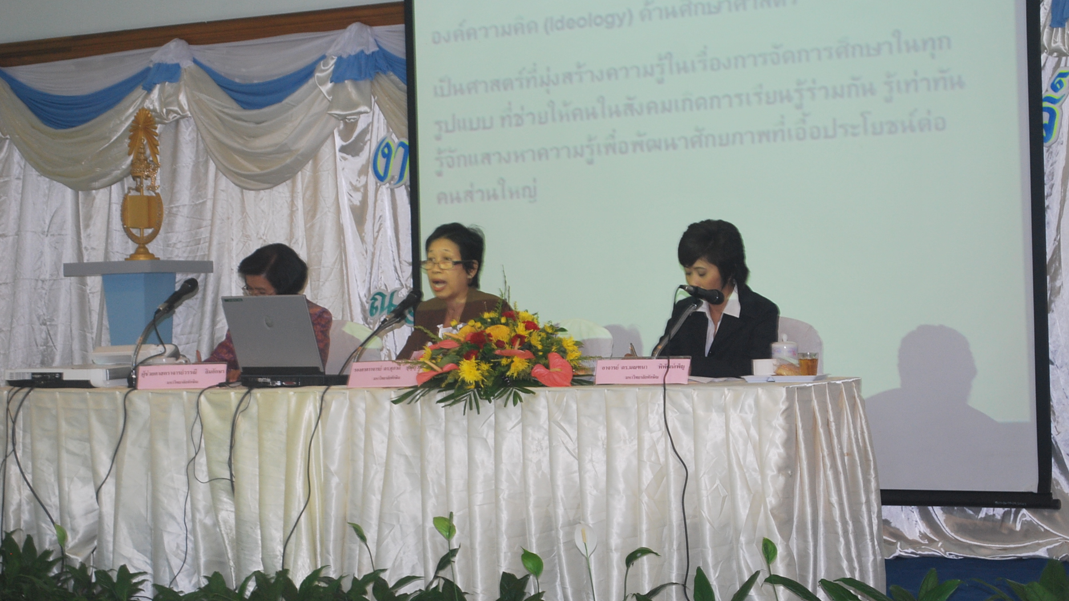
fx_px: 2211
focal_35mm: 78
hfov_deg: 27.2
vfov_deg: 15.5
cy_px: 286
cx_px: 549
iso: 400
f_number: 6.3
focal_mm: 48
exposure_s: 1/15
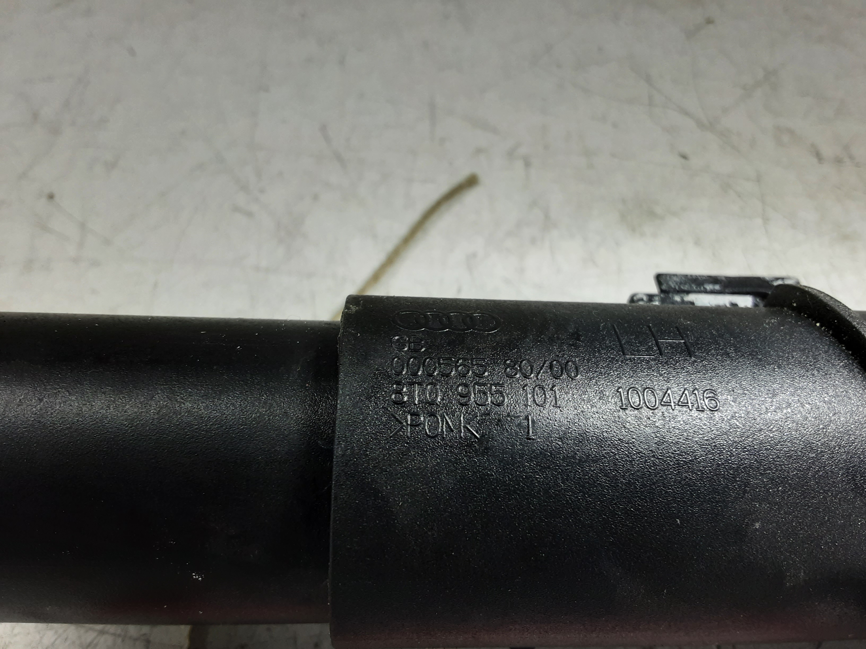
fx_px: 675
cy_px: 324
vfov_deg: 51.4
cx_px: 433
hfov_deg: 65.3
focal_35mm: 27
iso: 64
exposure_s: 1/50
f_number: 1.9
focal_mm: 2.91
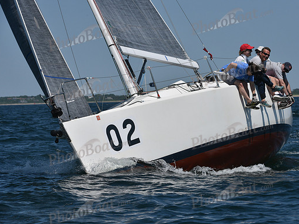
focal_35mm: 218
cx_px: 161
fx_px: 1883
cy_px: 112
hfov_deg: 9.1
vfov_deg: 6.8
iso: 320
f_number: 10
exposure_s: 1/1600
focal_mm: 200
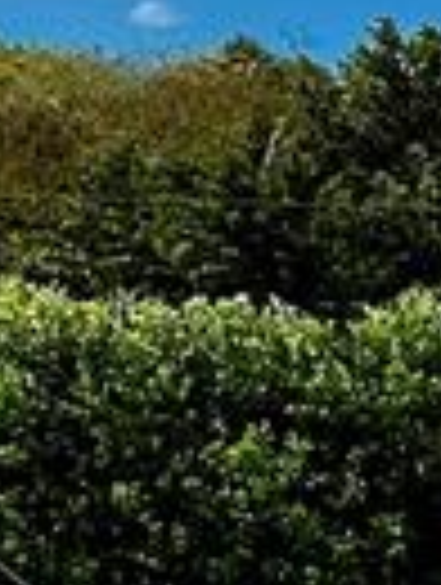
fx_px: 3200
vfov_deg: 10.4
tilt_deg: -1.2
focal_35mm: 189
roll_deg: -2.8
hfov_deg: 5.9
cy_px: 446
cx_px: 2110
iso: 80
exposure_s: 1/7576
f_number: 1.78
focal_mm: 6.86
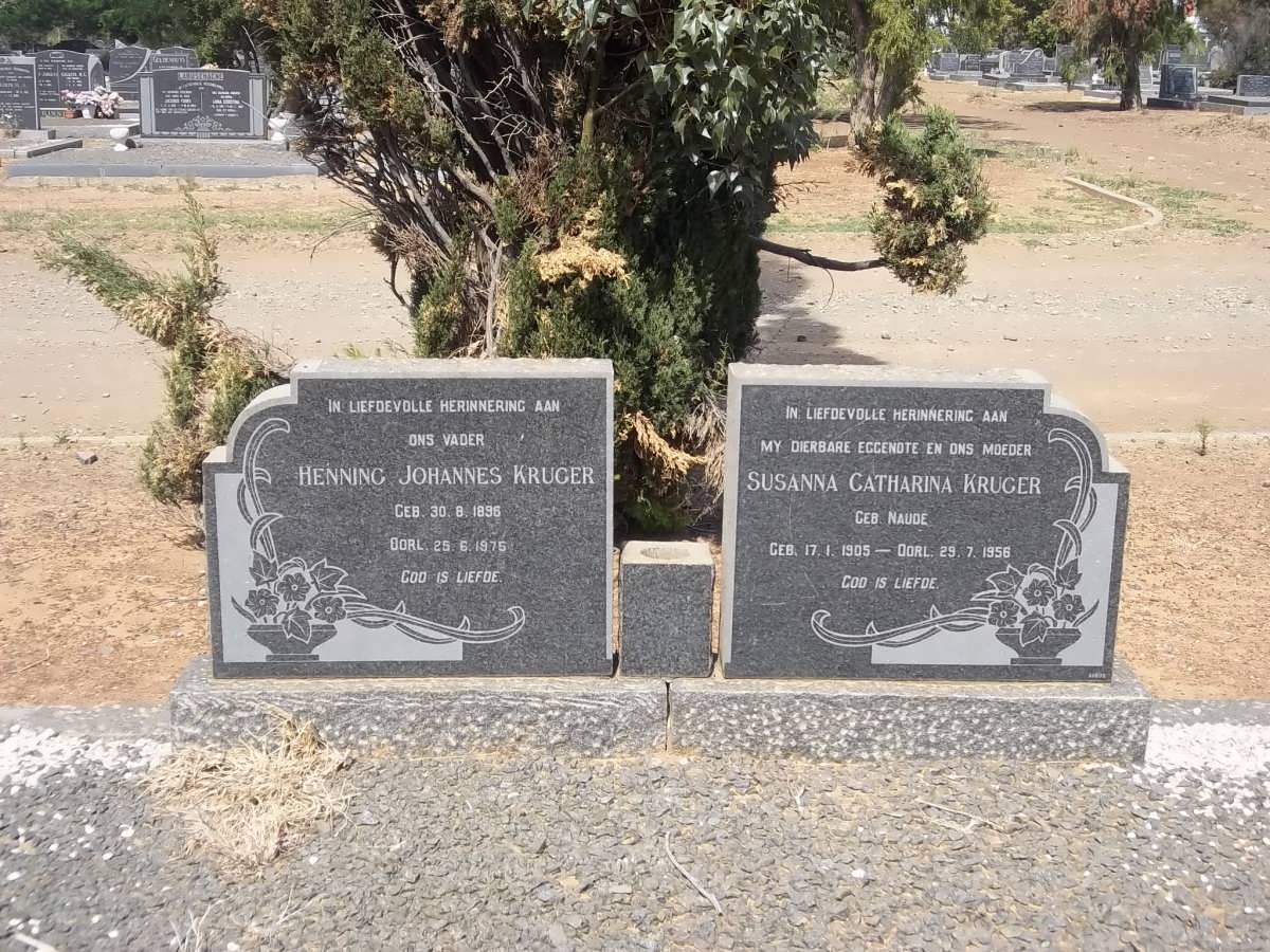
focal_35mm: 50
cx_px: 635
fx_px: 1834
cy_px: 476
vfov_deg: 29.1
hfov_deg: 38.2
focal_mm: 8.8
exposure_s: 1/640
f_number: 3.6
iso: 80
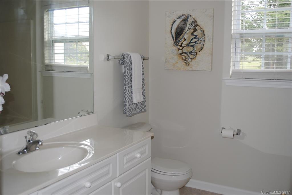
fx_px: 292
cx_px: 146
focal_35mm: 36
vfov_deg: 36.9
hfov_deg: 53.1
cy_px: 98
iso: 200
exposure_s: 1/60
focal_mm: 24
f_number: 4
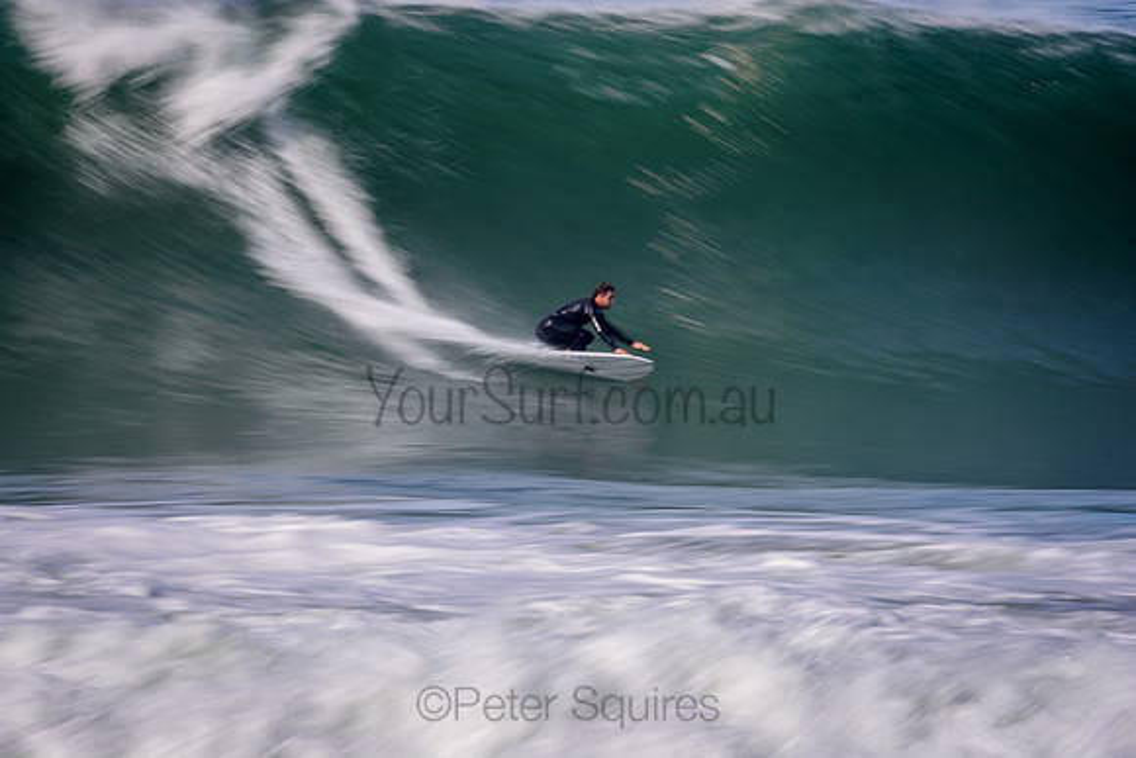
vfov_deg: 2.3
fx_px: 18937
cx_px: 568
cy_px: 379
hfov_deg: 3.4
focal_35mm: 600
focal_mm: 400
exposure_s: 1/20
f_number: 18
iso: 100
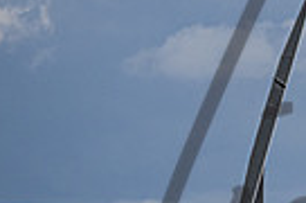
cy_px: 95
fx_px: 10838
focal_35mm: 1278
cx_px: 647
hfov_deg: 1.6
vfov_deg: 1.1
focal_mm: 220
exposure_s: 1/4000
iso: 400
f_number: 5.6
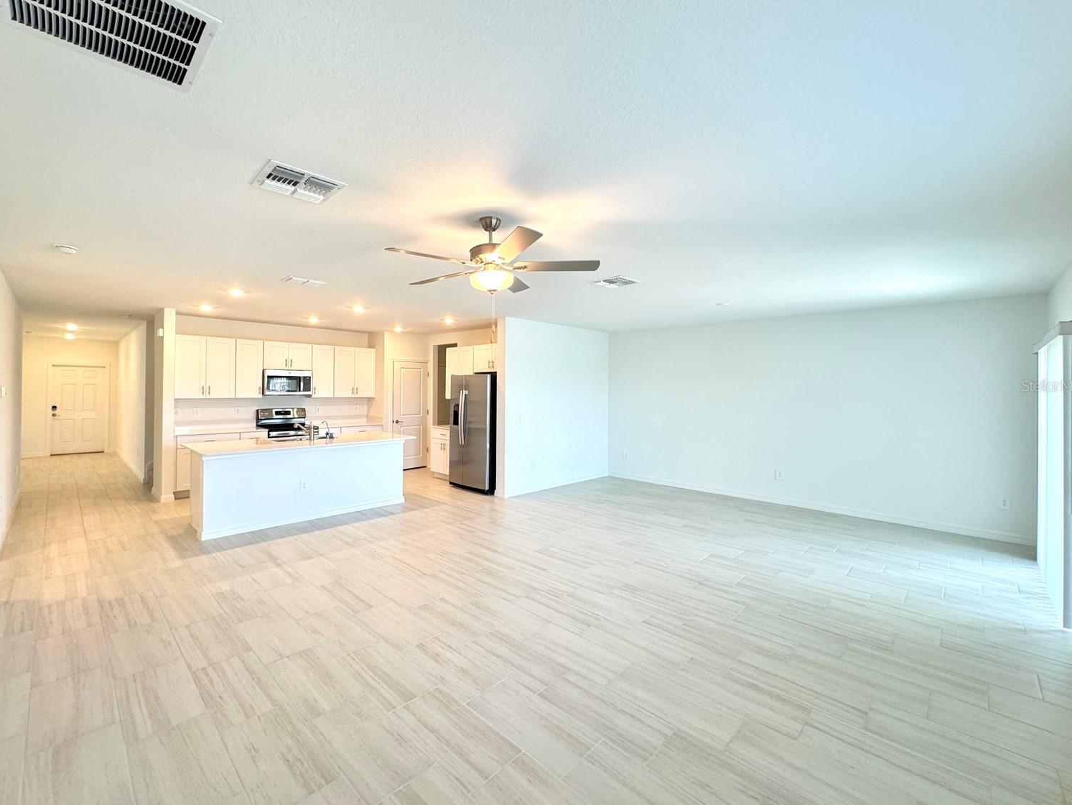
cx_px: 515
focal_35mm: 15
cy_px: 385
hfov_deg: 98.1
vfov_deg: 81.7
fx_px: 465
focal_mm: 2.22
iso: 160
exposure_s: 1/60
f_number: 2.2
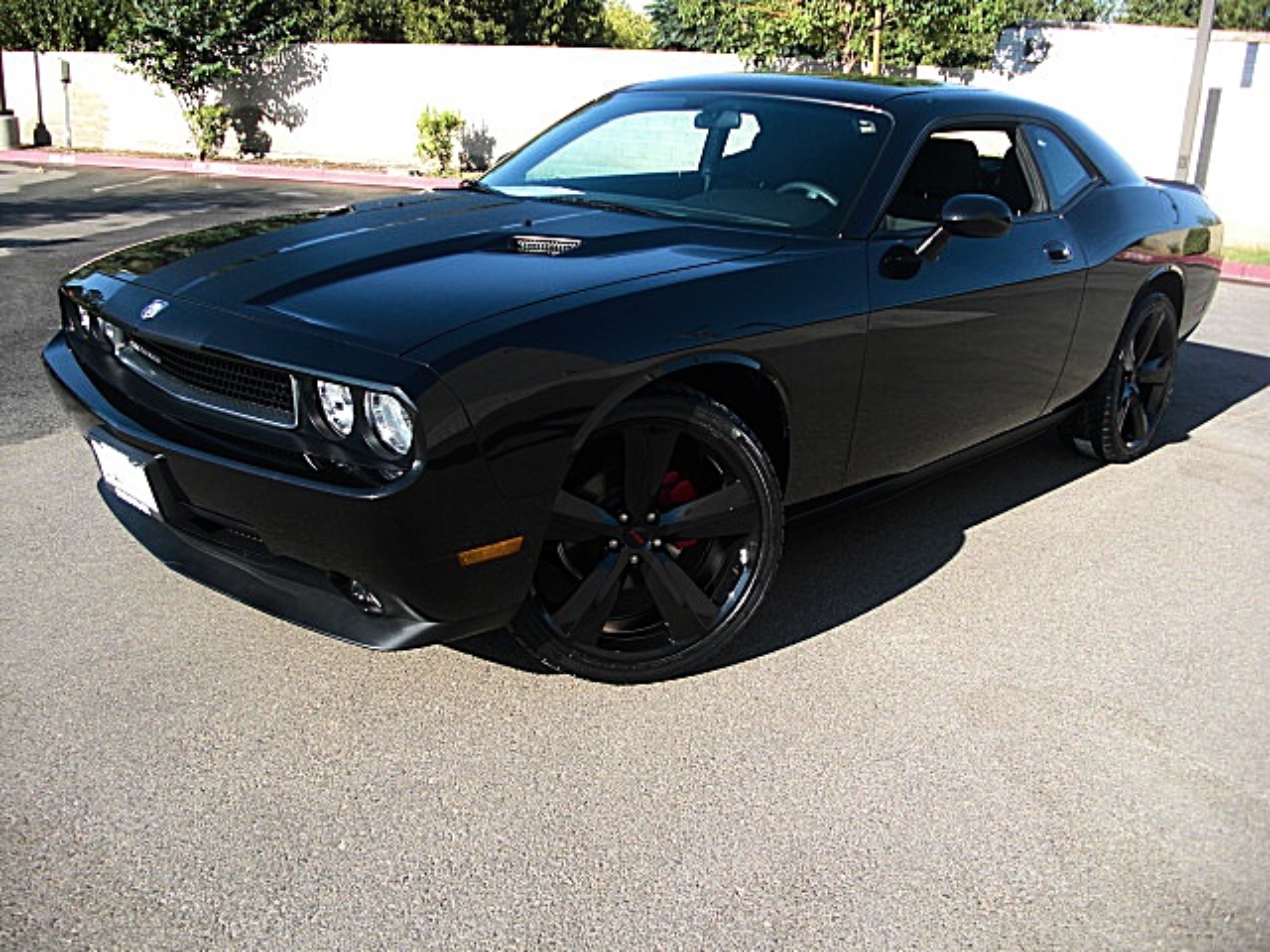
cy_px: 476
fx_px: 1321
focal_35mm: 36
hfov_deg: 51.4
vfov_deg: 39.7
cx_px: 635
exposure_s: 1/320
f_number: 2.8
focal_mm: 6.3
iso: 50
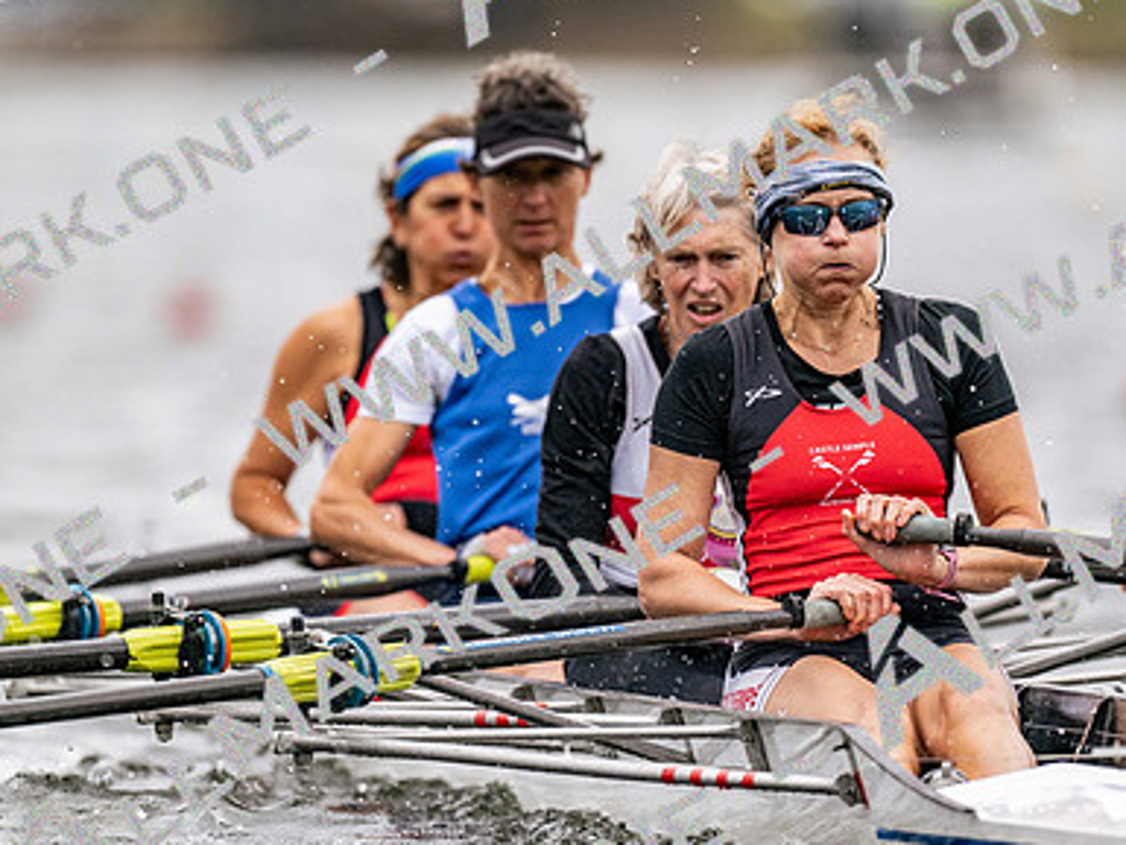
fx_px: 28308
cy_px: 475
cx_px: 617
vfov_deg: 1.7
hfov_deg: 2.3
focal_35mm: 870
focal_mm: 600
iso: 500
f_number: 4
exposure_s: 1/2500
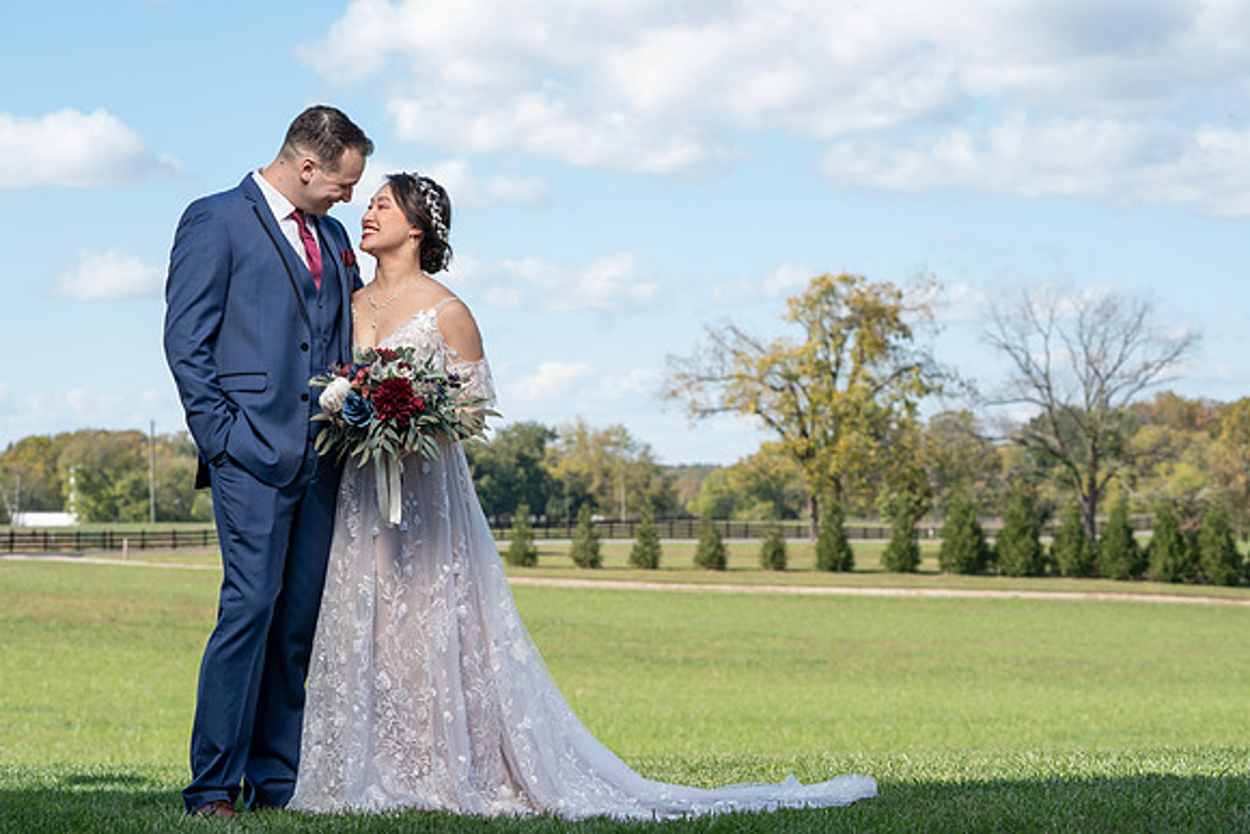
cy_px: 420
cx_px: 652
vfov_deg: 15.4
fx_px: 3087
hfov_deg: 22.9
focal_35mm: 89
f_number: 5.6
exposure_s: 1/250
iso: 80
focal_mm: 83
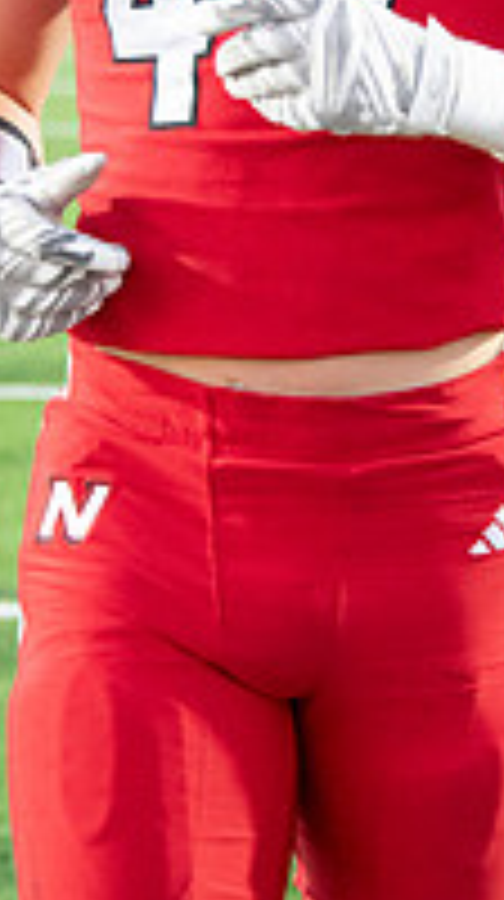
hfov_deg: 4.3
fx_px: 6675
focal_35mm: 280
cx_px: 432
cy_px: 92
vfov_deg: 7.7
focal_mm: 92
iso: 8000
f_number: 5.6
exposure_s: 1/320
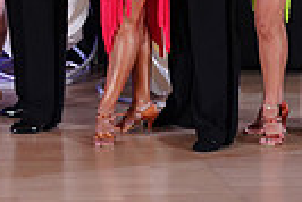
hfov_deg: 12.3
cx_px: -118
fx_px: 1352
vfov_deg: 8.3
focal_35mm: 161
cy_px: -115
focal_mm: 37
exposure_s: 1/200
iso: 1600
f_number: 5
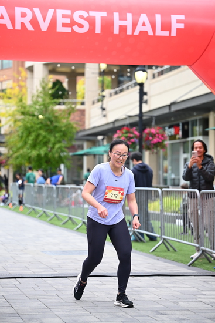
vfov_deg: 22.6
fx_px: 806
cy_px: 162
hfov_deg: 15.2
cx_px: 108
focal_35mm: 90
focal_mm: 90
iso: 640
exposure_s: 1/1600
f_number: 2.8
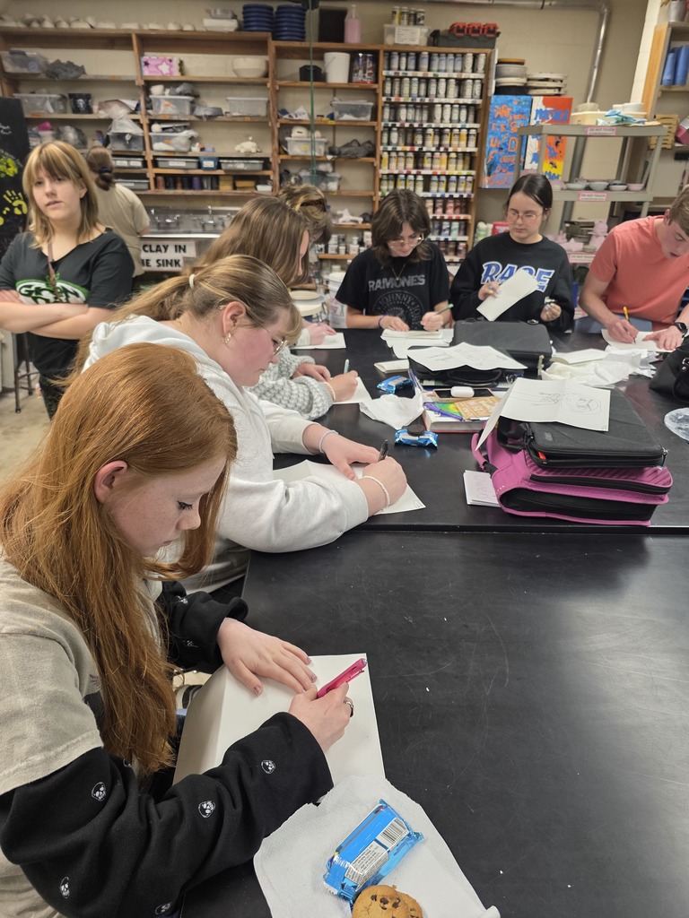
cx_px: 344
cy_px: 459
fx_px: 610
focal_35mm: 23
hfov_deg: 58.9
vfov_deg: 73.9
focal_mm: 6.3
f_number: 1.7
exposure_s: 1/120
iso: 160
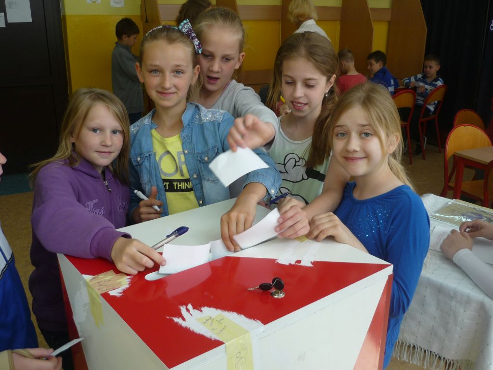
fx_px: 470
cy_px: 185
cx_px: 246
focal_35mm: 33
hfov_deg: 55.4
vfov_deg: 42.9
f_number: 2.8
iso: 100
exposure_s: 1/80
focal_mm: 5.5
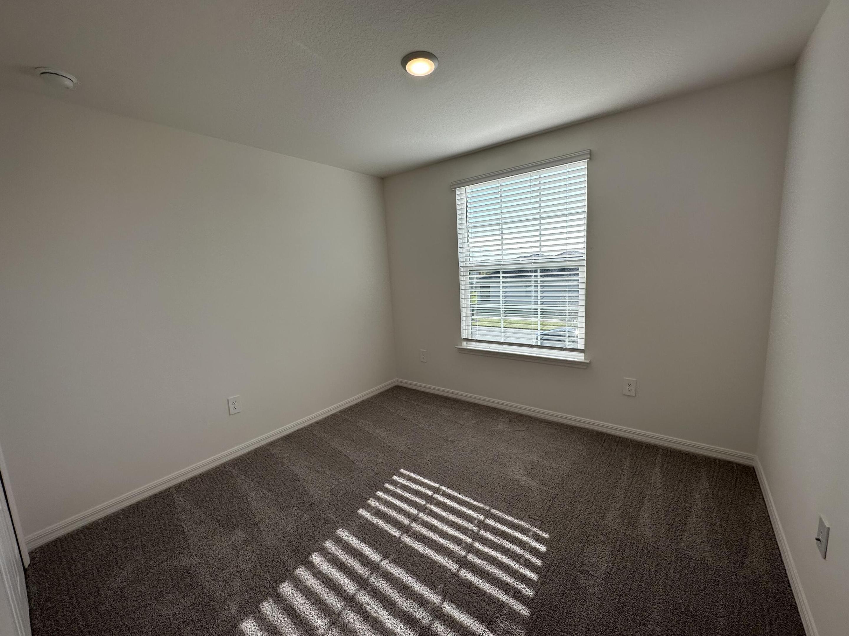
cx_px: 424
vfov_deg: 85.7
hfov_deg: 102.1
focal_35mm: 14
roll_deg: +3.9
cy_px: 318
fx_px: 343
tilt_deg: -8.0
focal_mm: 2.22
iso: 40
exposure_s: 1/578
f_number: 2.2
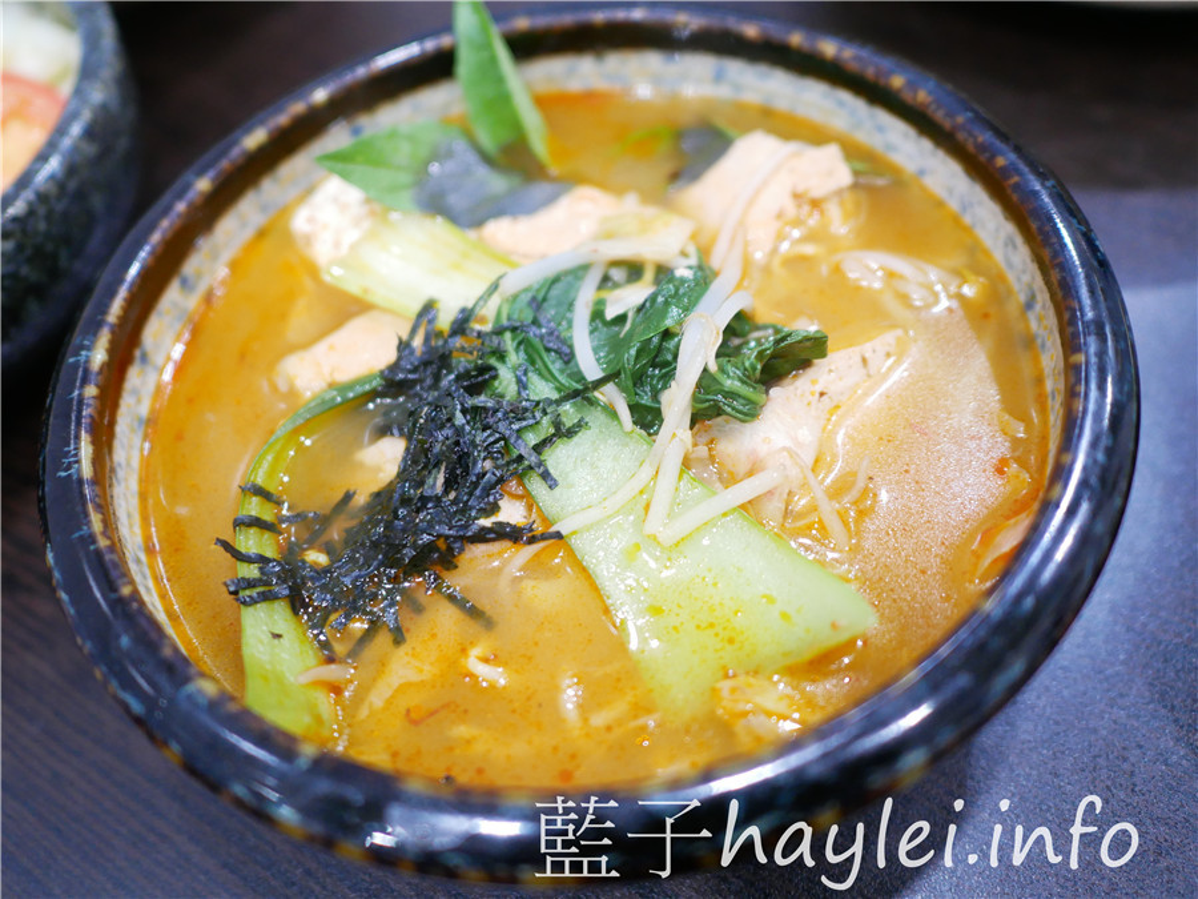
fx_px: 1038
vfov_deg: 46.8
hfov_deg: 60.0
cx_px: 599
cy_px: 450
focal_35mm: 30
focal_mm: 15
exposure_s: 1/60
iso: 1000
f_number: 1.7
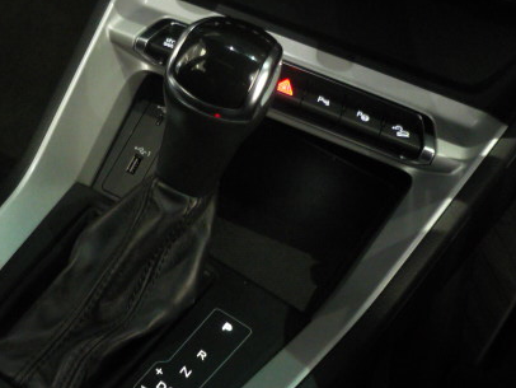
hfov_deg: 35.9
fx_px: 776
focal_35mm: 52
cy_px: 207
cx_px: 122
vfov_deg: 28.1
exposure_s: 1/8
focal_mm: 5.5
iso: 400
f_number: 2.8
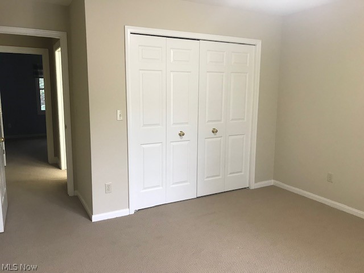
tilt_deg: -8.3
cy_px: 136
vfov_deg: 49.7
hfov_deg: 63.4
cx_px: 182
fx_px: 294
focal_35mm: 28
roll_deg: -0.6
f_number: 1.8
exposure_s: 1/20
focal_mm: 3.99
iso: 40
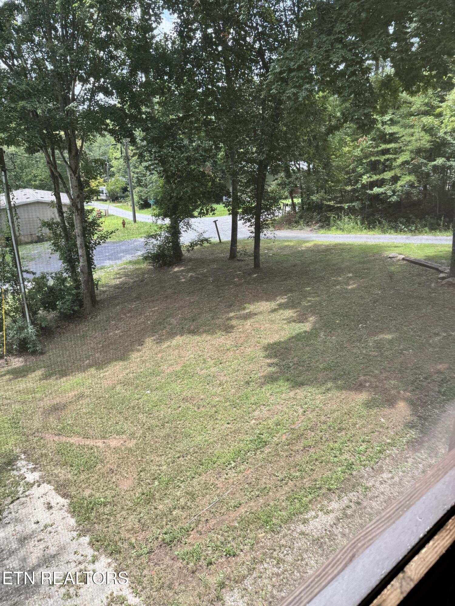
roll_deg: +2.5
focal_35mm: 24
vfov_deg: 71.6
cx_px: 228
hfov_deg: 56.8
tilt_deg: -21.7
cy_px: 303
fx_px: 421
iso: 80
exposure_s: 1/588
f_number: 1.78
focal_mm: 6.76
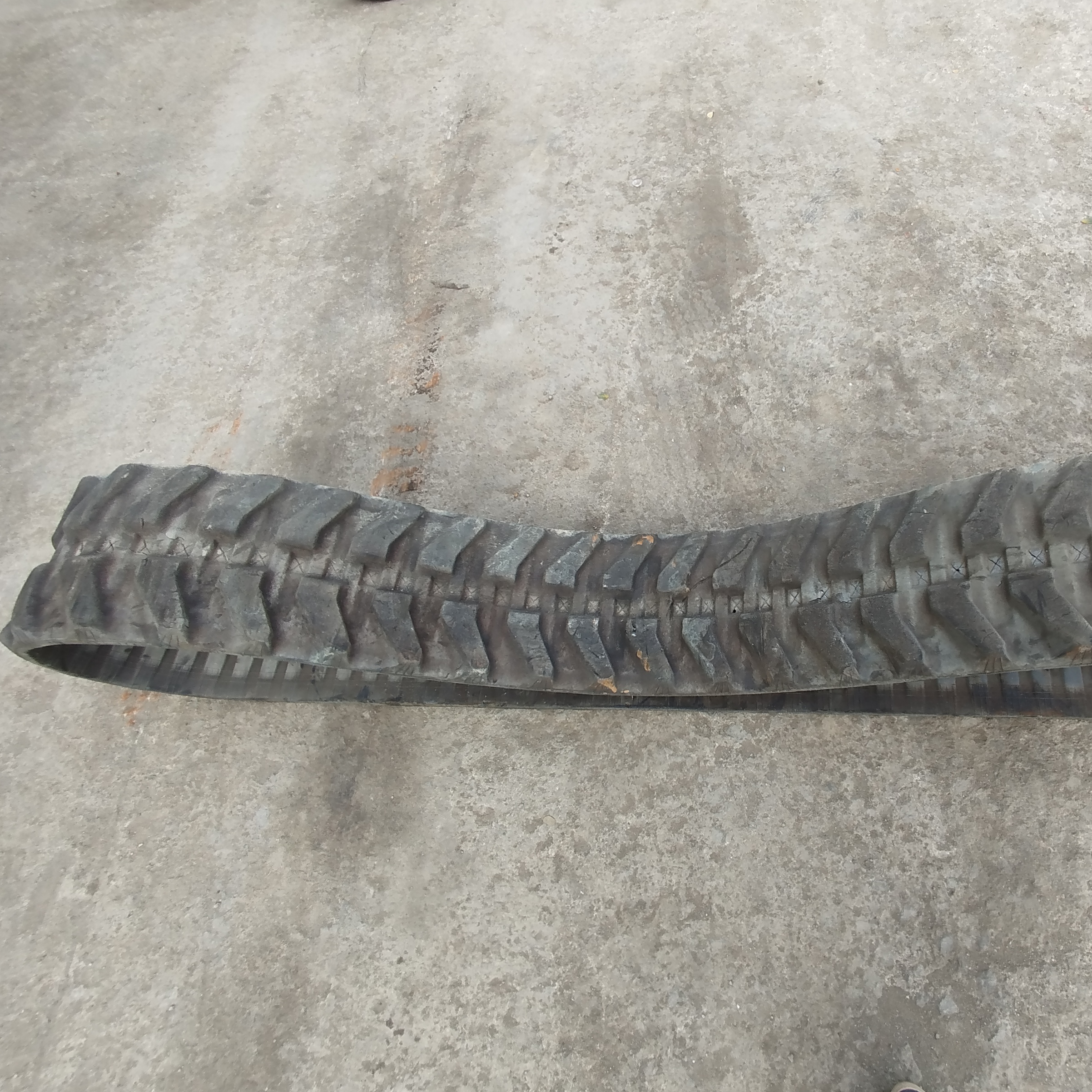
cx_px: 730
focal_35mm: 18
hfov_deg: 78.0
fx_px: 642
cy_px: 550
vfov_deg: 80.7
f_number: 2.2
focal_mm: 1.65
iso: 50
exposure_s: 1/168
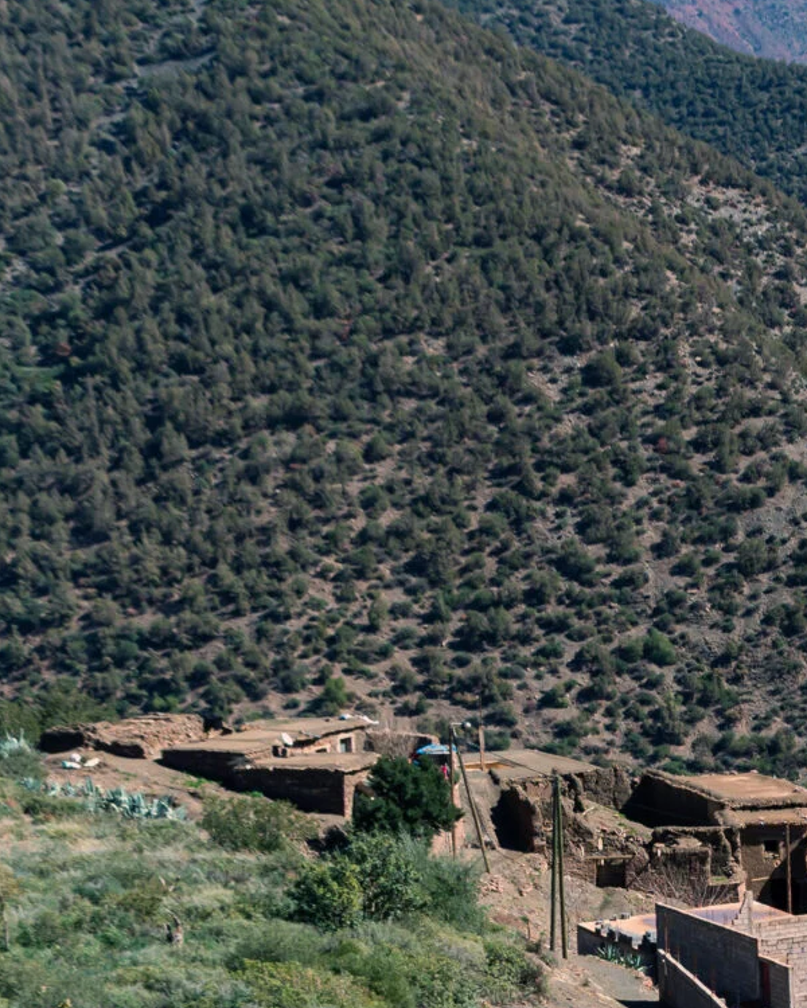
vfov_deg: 19.9
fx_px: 2866
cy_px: 673
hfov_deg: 13.7
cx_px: 1590
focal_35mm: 96
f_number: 5
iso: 250
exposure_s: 1/1000
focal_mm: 30
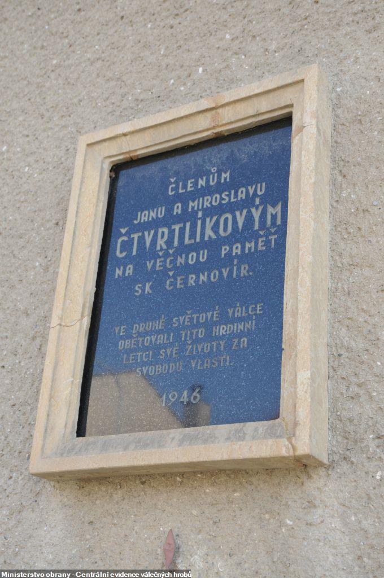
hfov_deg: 23.7
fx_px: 914
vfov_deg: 35.1
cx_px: 192
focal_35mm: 57
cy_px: 289
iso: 400
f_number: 7.1
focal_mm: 38
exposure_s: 1/200
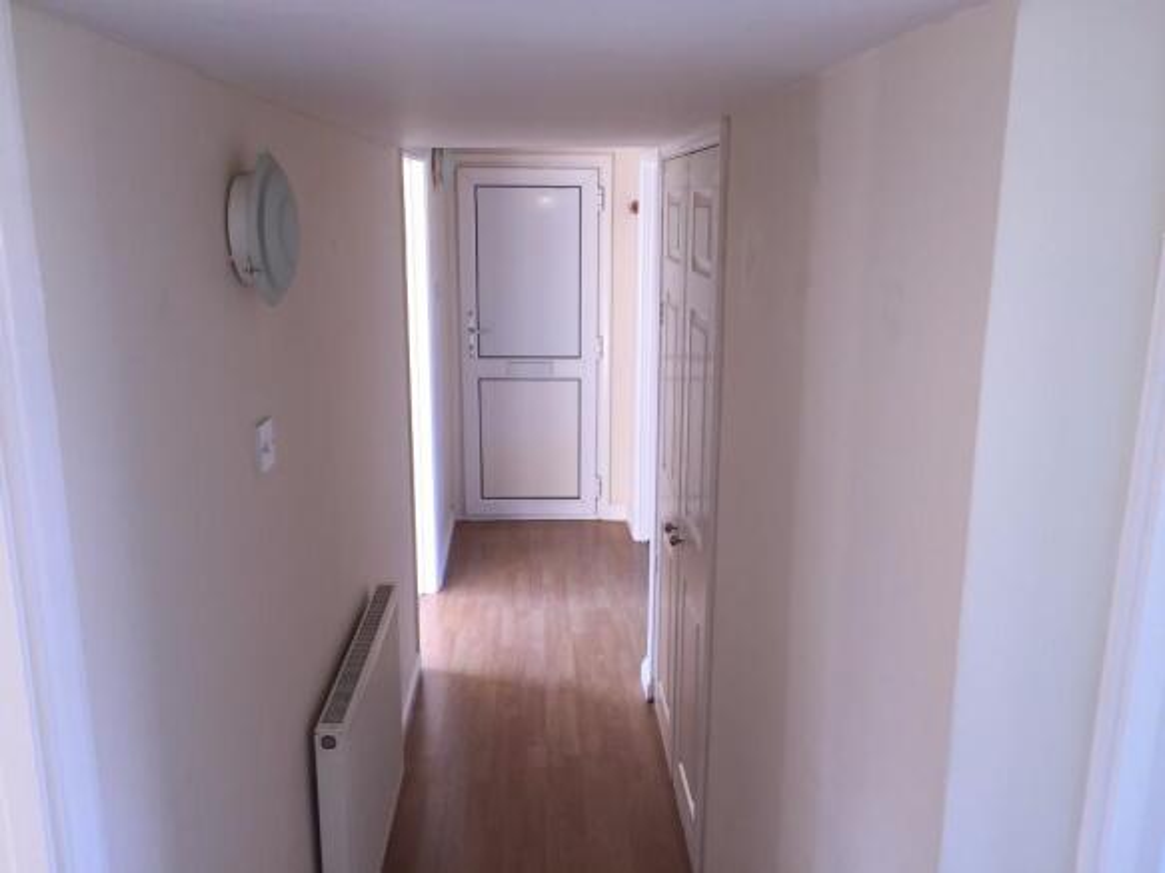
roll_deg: -0.8
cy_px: 436
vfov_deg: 48.2
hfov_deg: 61.7
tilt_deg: -11.8
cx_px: 582
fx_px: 976
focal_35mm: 29
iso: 32
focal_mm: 4.15
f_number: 2.2
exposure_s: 1/37
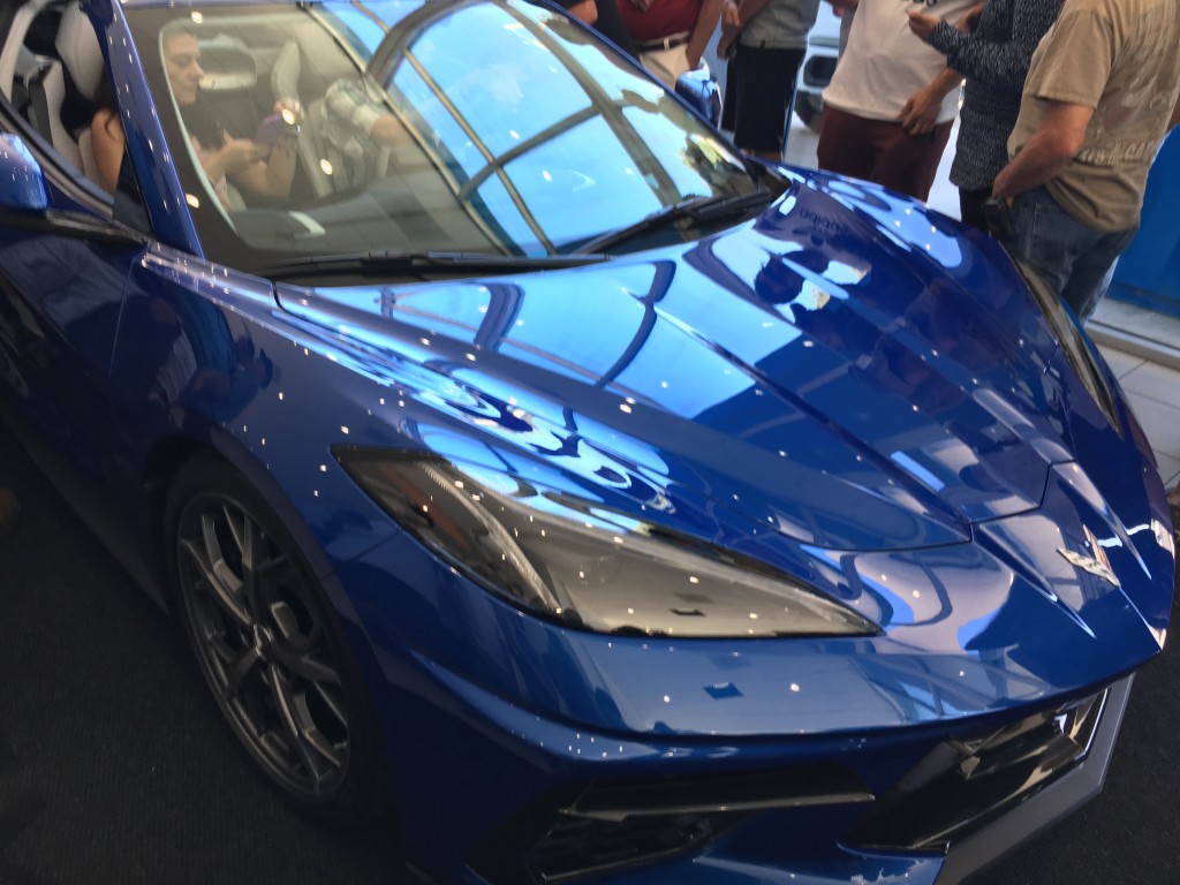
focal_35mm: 29
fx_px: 989
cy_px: 442
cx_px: 590
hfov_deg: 61.7
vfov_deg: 48.2
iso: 25
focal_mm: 4.15
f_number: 2.2
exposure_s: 1/40
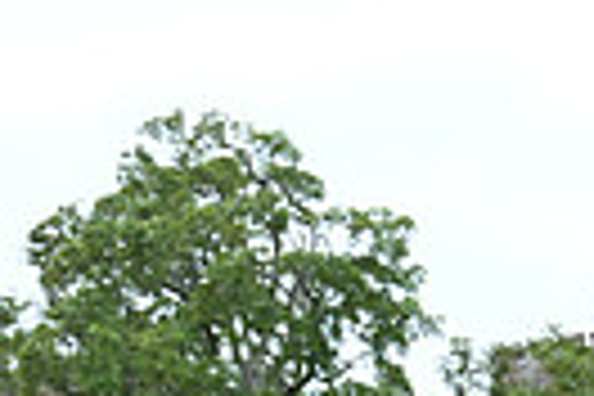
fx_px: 5065
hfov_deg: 6.6
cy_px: 821
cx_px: -243
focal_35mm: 307
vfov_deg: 4.4
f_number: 5.6
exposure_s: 1/1250
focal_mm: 70
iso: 1000
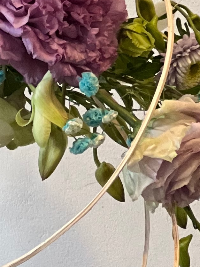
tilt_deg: -6.6
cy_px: 98
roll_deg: +1.8
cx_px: -161
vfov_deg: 5.3
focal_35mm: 372
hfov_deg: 4.0
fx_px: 2866
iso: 200
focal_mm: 9
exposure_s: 1/40
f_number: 2.8
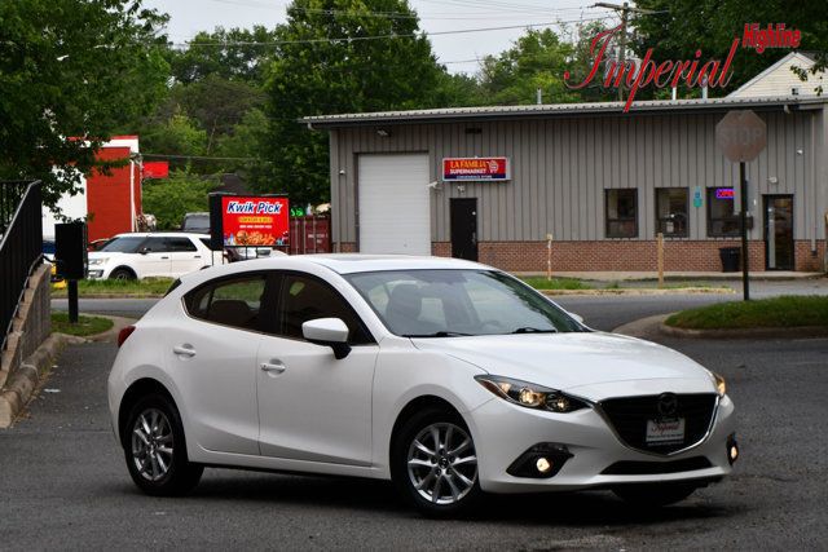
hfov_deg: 16.1
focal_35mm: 127
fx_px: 2921
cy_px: 276
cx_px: 414
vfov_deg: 10.8
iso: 200
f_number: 7.1
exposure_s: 1/250
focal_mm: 85
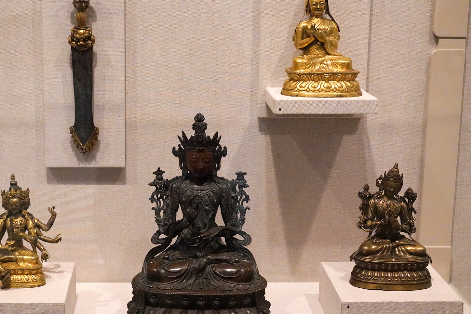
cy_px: 155
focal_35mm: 58
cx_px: 183
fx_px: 759
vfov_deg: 23.4
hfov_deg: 34.3
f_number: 5.6
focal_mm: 42
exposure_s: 1/100
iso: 8000
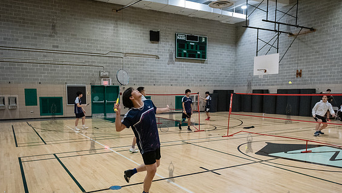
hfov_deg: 65.9
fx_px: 263
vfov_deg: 39.9
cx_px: 152
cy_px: 123
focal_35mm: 29
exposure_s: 1/400
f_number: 3.5
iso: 8000
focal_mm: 24
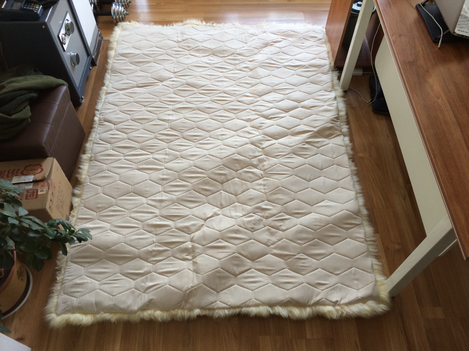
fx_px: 393
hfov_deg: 61.7
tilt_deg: -55.9
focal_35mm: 29
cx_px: 234
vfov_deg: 48.2
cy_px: 176
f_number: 2.2
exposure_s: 1/33
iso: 50
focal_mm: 4.15
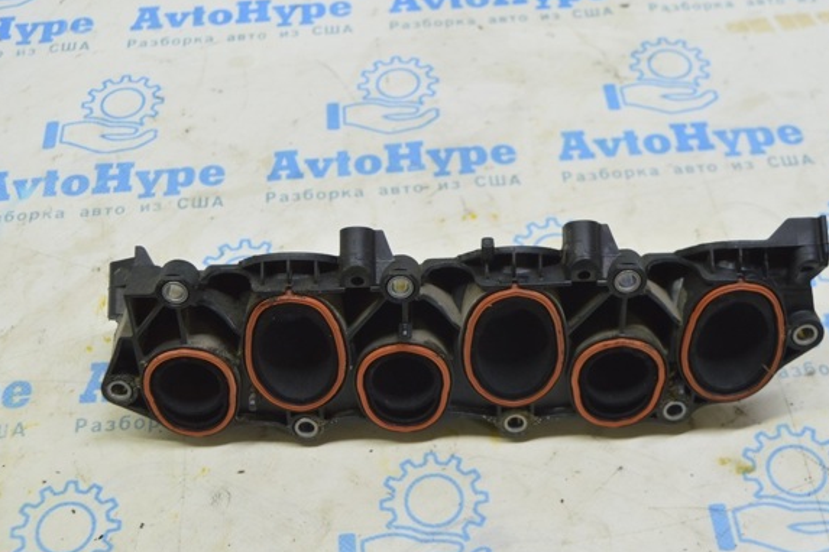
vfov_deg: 27.8
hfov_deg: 40.7
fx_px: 1118
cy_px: 274
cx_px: 411
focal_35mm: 49
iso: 400
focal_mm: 29
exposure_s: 1/20
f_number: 5.6
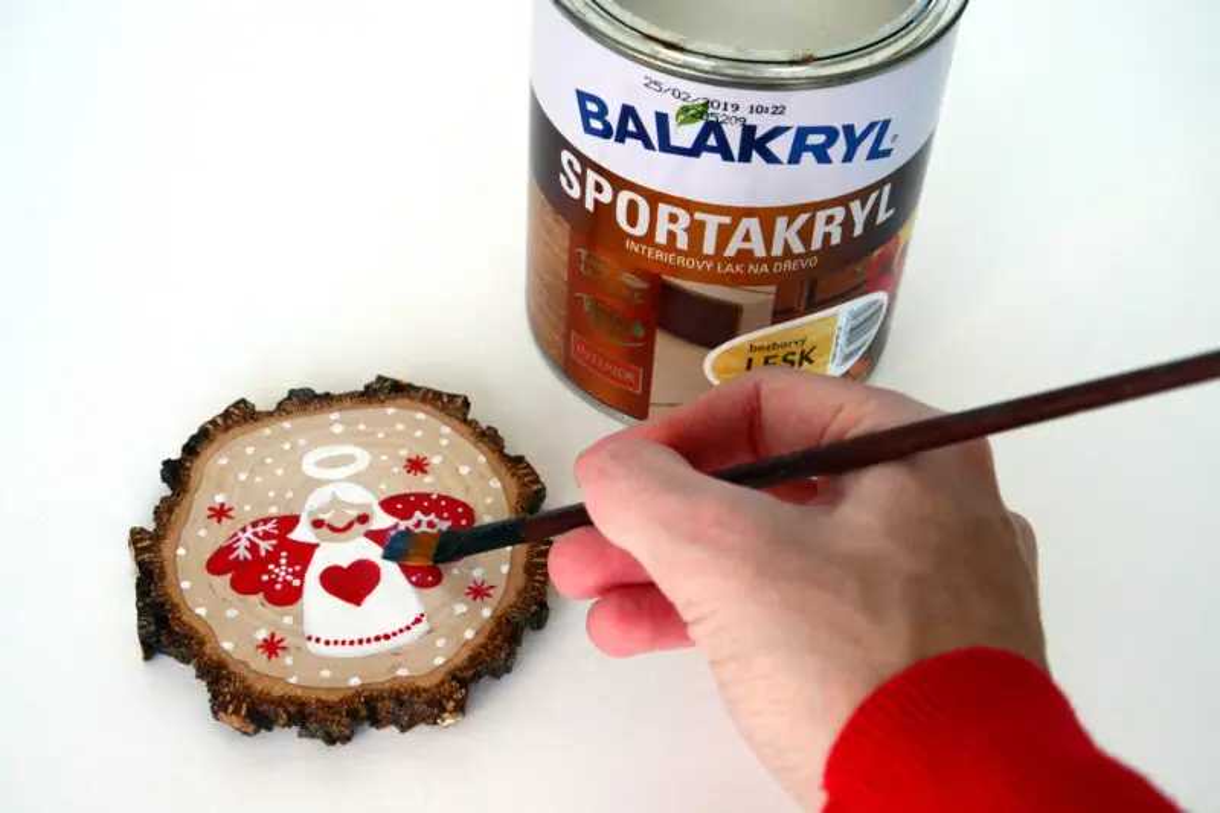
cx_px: 610
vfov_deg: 22.6
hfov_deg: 33.4
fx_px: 2033
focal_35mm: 60
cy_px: 406
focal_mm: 40
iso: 1250
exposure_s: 1/250
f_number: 7.1
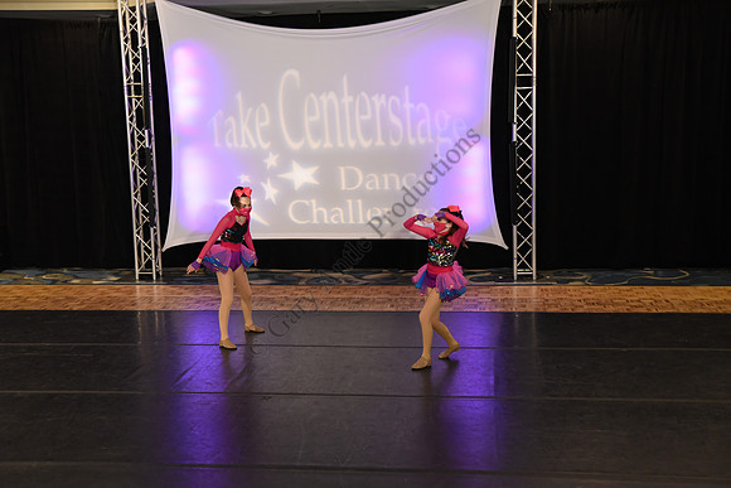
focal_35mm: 48
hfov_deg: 41.1
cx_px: 366
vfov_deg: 28.1
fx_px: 975
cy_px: 244
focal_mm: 48
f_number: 3.5
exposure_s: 1/400
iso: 2500
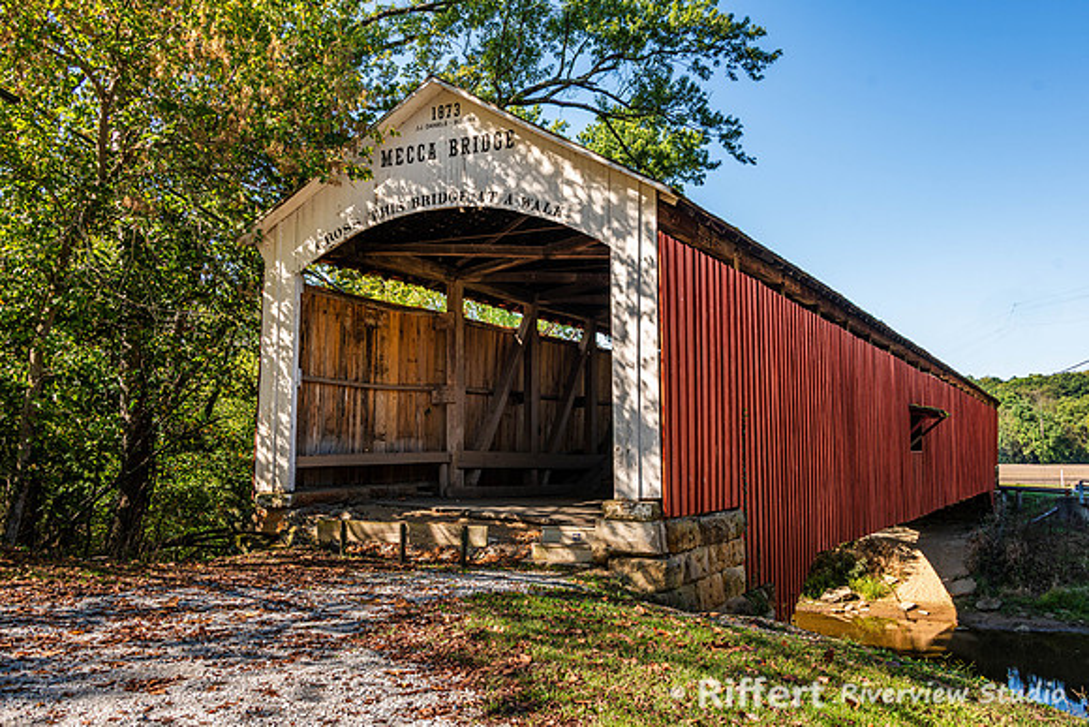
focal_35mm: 34
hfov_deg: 55.6
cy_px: 364
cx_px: 544
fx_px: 1032
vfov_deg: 38.8
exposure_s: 1/160
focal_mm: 32
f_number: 8
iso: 160
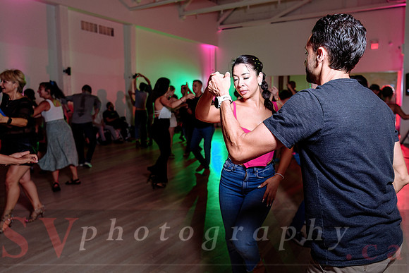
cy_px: 122
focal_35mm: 27
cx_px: 226
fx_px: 301
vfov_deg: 48.6
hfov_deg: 68.1
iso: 800
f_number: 2.8
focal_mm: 24
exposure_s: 1/100
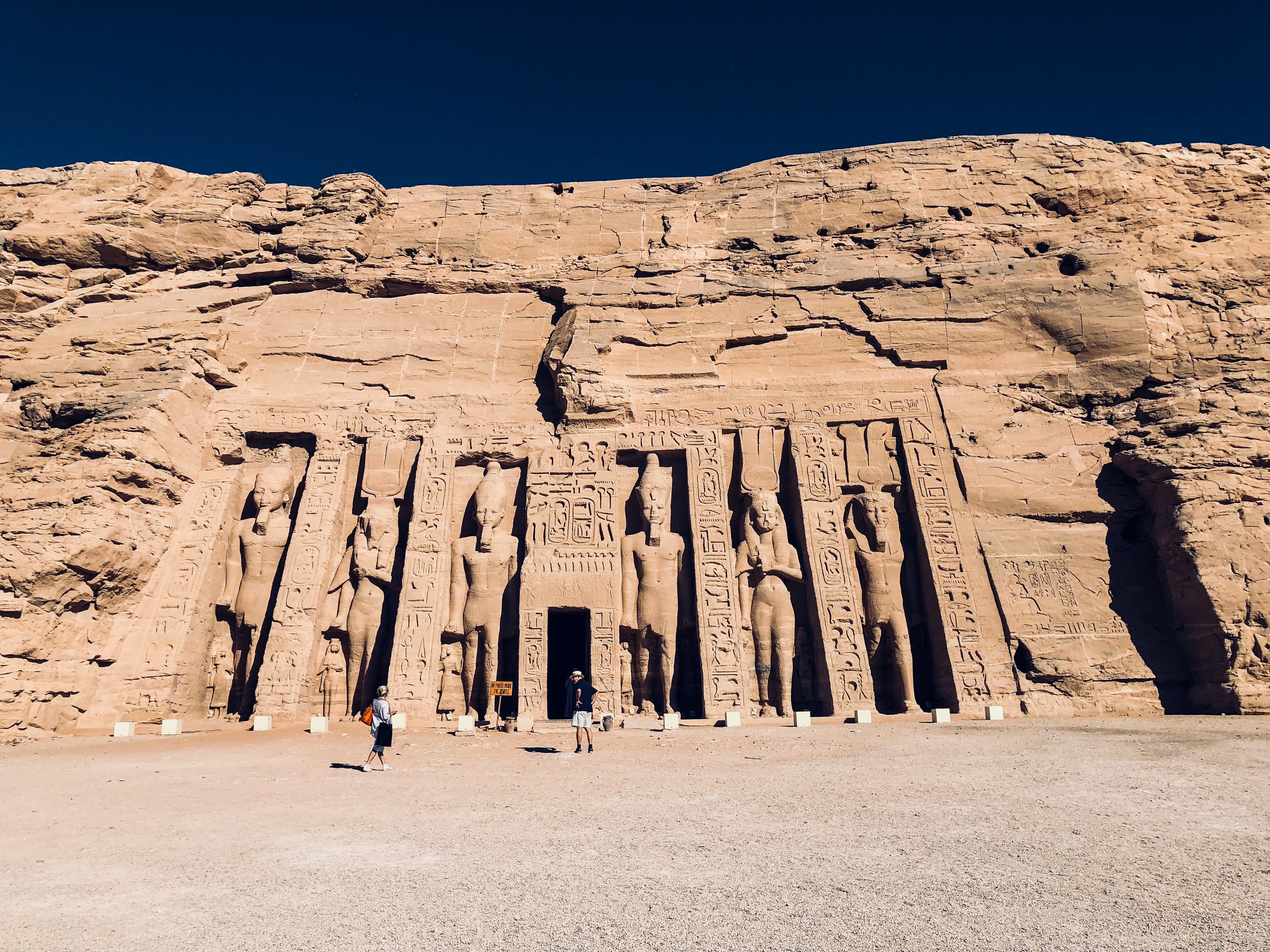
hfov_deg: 63.4
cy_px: 476
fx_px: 1027
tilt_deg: +12.4
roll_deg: +1.0
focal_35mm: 28
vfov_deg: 49.7
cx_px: 635
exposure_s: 1/4367
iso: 25
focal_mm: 3.99
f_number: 1.8
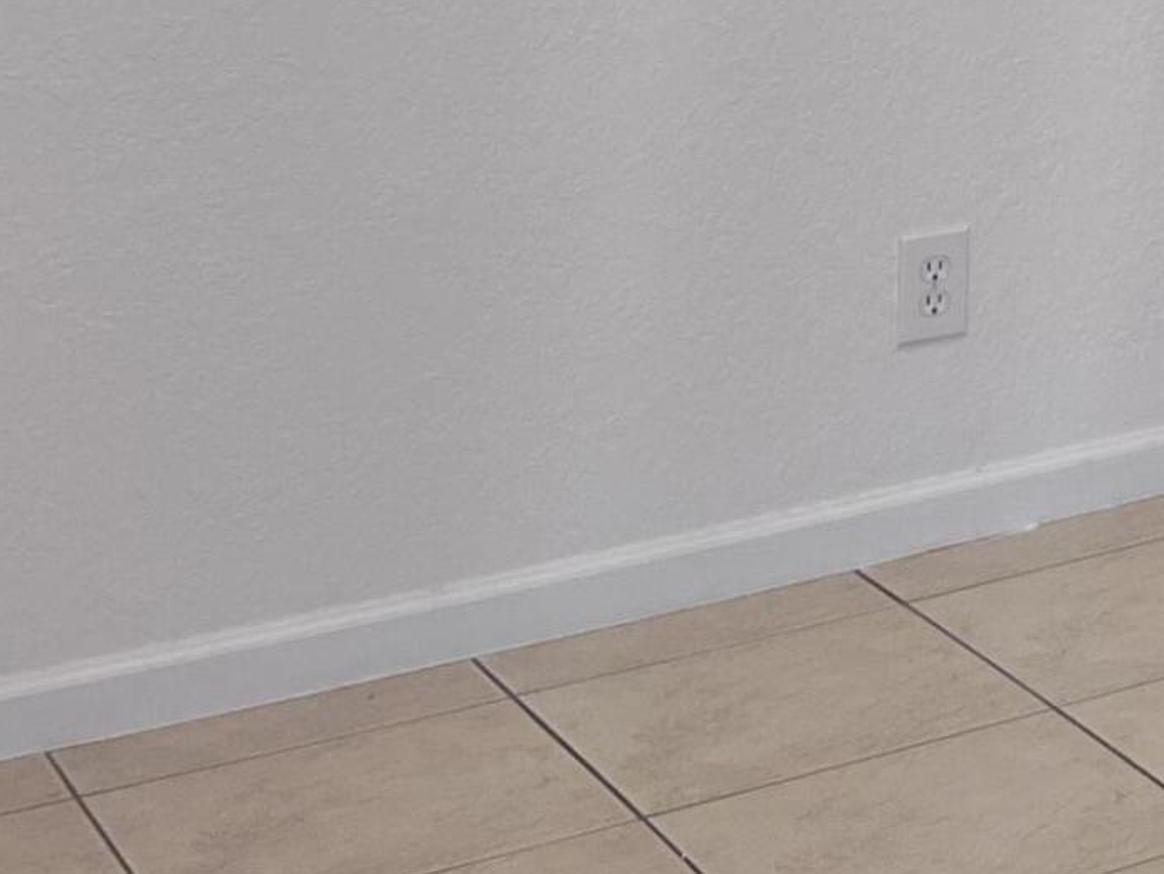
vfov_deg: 12.7
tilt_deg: -3.0
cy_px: -585
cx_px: 2346
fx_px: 3632
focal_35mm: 108
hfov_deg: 14.8
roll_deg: +0.3
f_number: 1.6
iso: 100
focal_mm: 5.1
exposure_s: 1/120
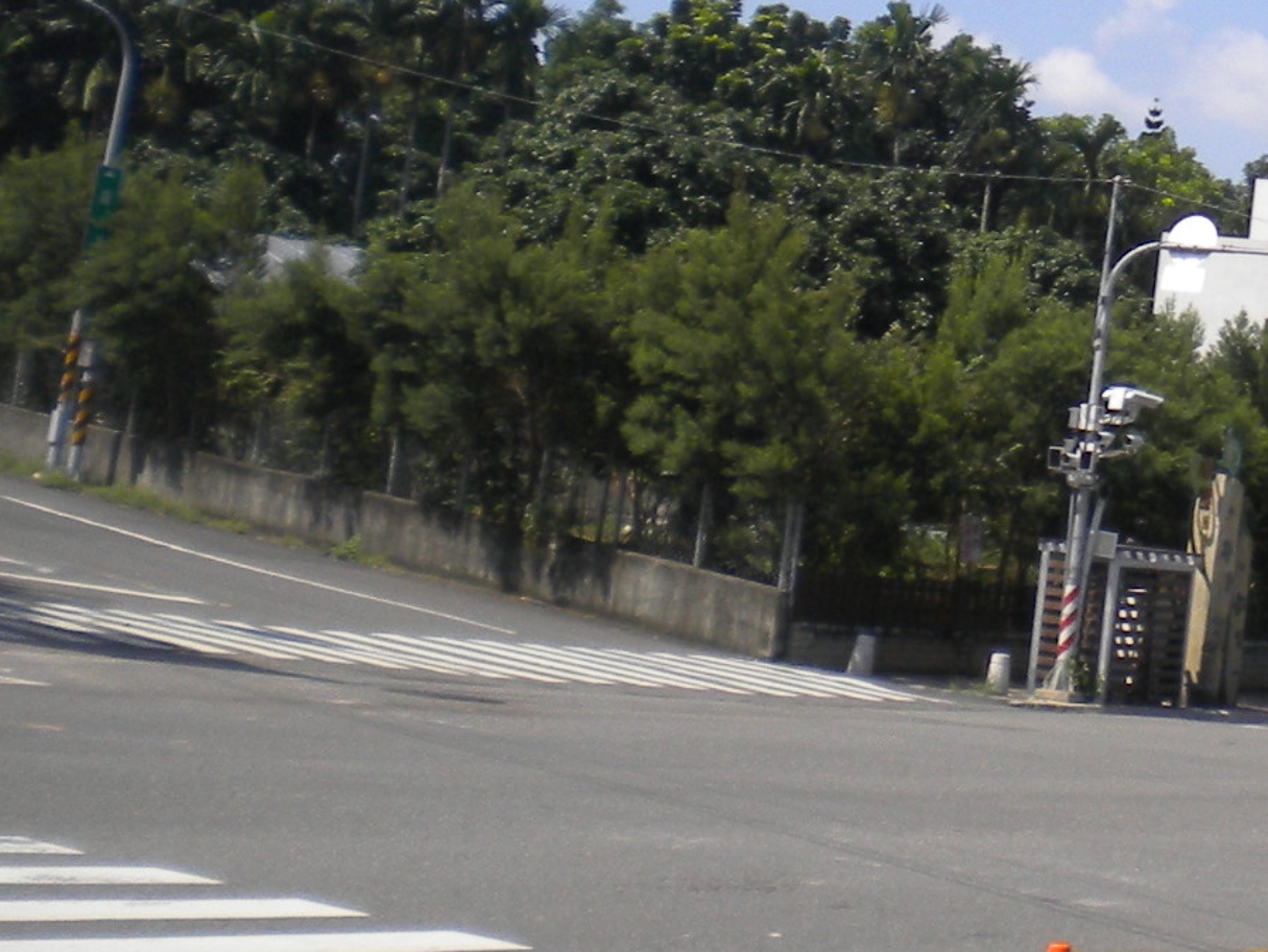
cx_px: 1542
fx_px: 3701
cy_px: -184
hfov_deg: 18.4
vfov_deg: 14.2
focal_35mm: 101
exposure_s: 1/692
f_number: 4.6
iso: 80
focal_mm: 6.3
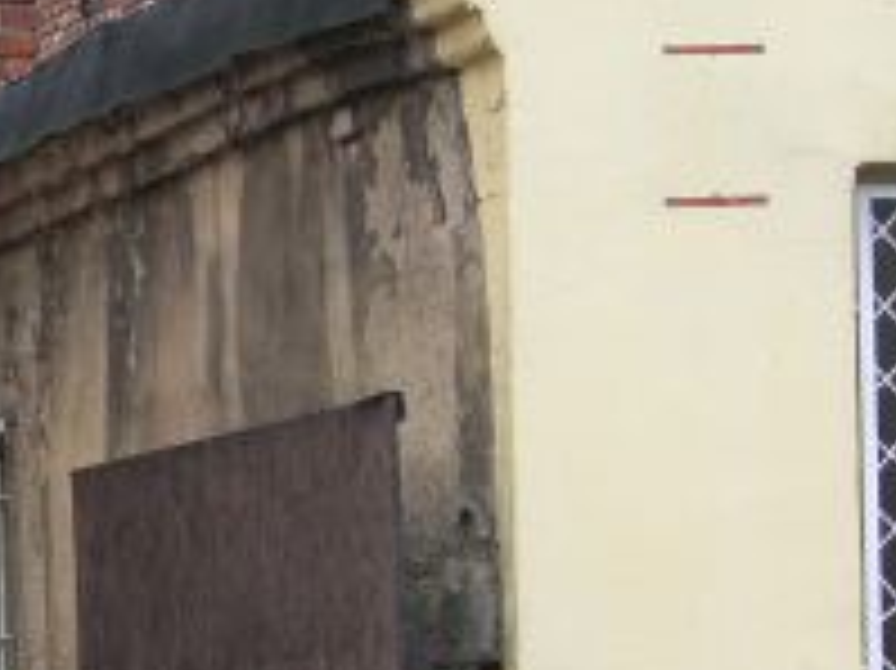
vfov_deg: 7.5
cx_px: -275
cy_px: 598
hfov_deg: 9.9
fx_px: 5070
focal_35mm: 196
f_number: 4
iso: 50
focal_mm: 16.7
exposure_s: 1/200
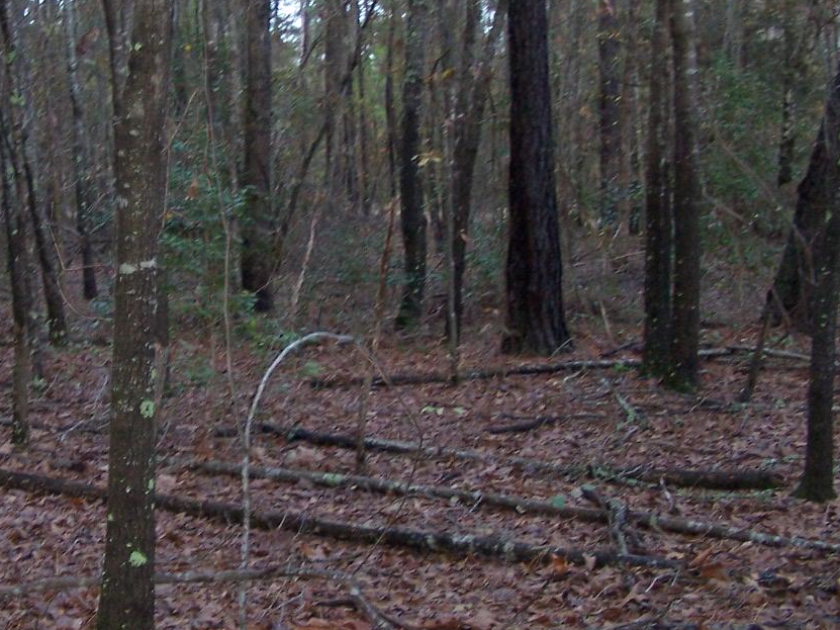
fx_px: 1723
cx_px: 207
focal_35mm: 71
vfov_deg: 20.7
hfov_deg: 27.0
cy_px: 259
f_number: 2.8
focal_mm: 6.3
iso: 140
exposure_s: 1/60
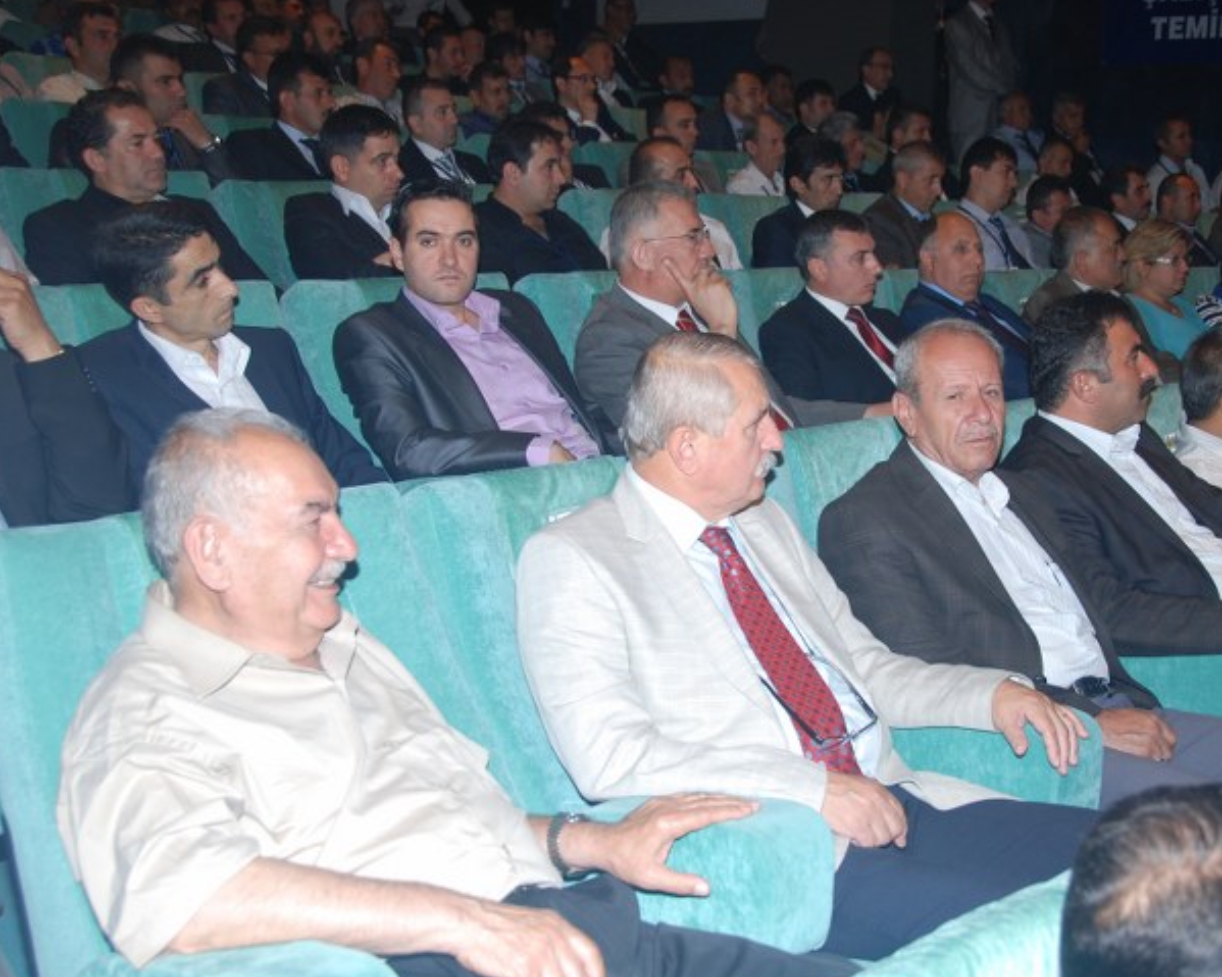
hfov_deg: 37.8
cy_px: 507
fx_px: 1772
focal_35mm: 49
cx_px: 775
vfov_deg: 30.8
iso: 200
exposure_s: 1/60
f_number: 4
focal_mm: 26
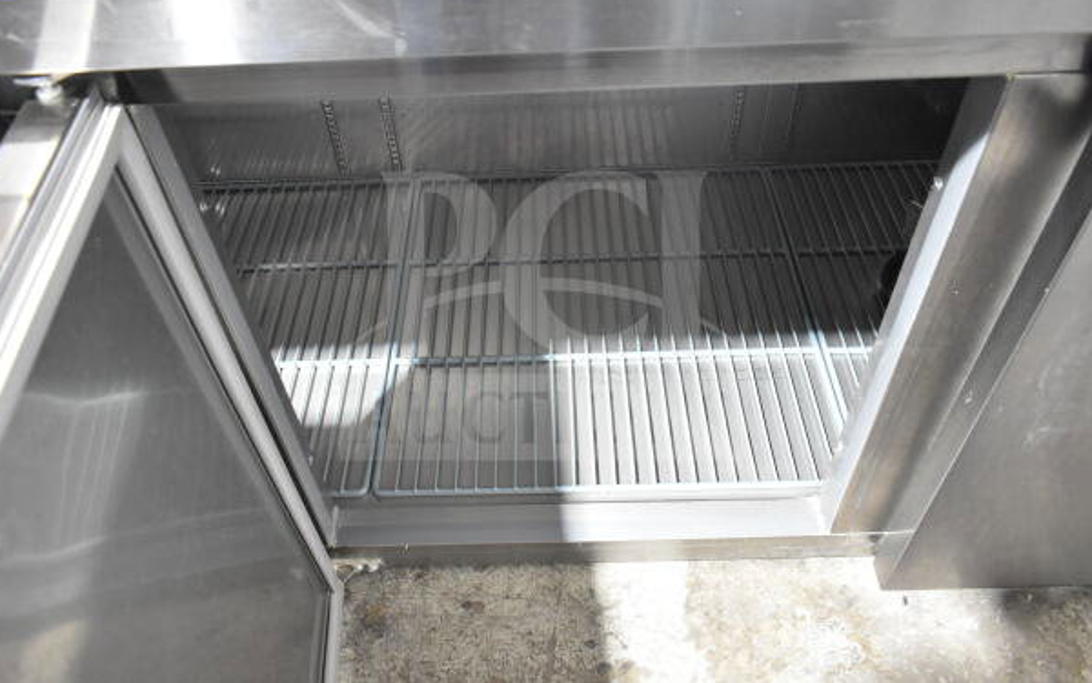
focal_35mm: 28
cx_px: 542
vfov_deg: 44.5
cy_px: 316
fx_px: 833
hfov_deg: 66.5
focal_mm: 18
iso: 2500
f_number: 3.5
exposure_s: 1/30
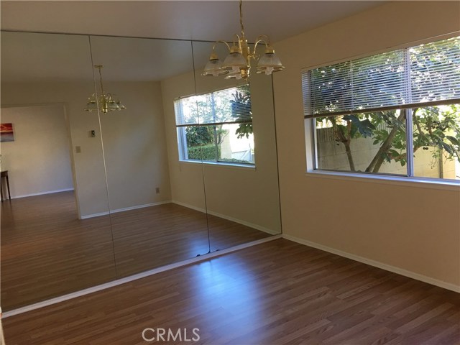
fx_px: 385
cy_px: 172
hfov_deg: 61.7
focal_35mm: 29
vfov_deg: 48.2
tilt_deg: -6.8
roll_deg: +5.1
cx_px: 230
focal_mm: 4.15
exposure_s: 1/30
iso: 25
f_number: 2.2
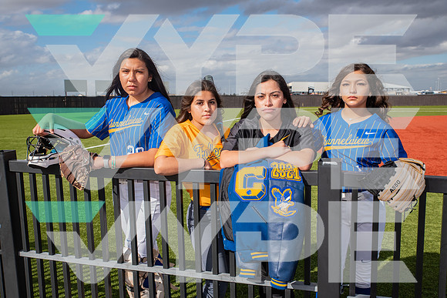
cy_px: 149
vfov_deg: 36.9
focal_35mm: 36
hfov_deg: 53.1
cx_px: 224
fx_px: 447
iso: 400
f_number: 7.1
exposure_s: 1/1250
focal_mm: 36
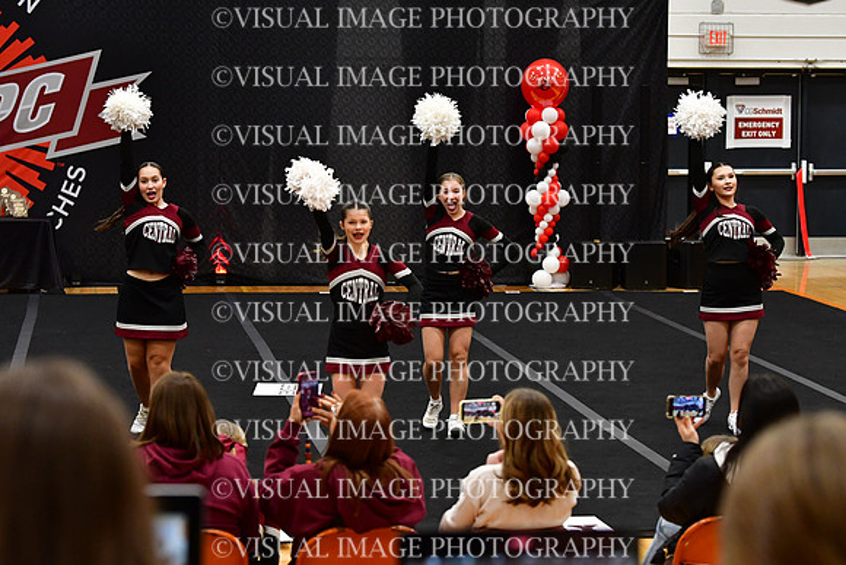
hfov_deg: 19.5
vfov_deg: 13.0
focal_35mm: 105
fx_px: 2468
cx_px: 423
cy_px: 282
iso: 4000
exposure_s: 1/500
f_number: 4
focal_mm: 70
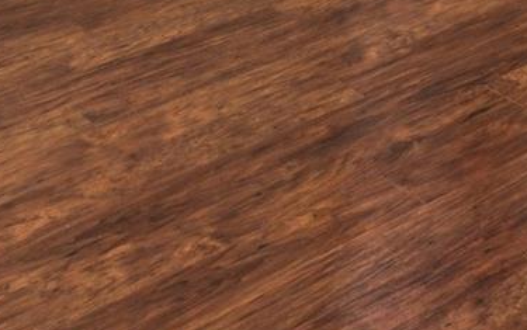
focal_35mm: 91
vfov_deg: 11.3
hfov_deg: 19.6
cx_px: 814
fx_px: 1303
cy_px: -534
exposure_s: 1/3.33
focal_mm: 16.3
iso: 100
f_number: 9
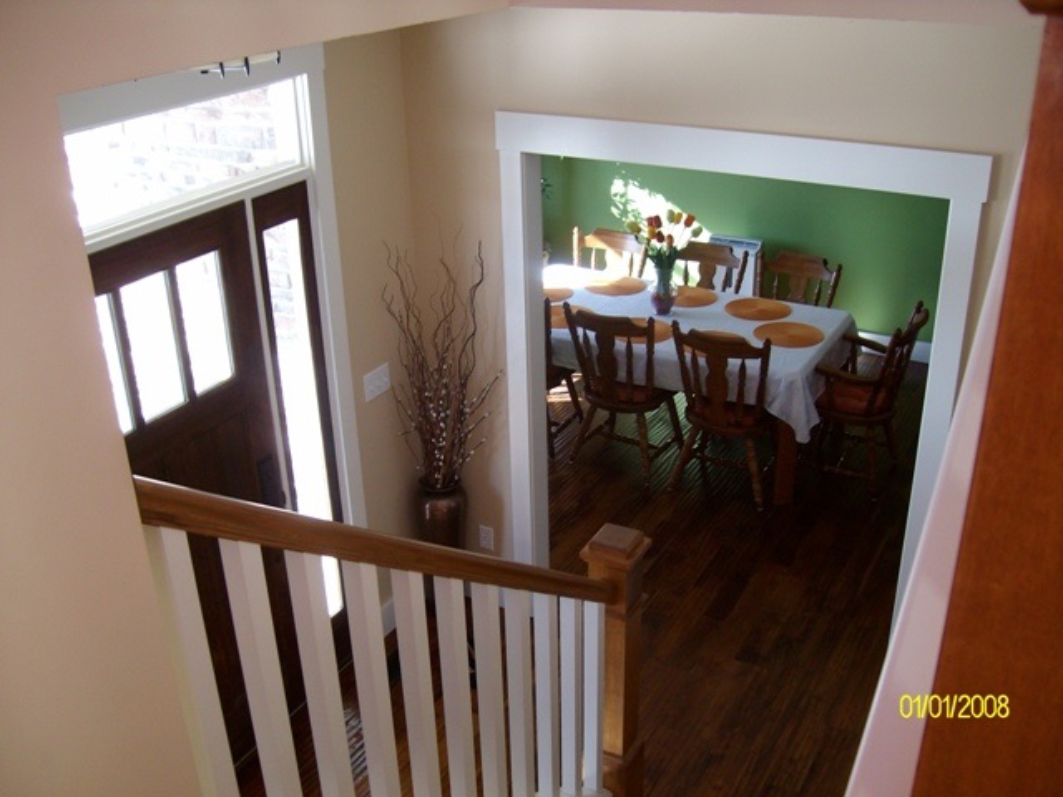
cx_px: 532
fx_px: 1075
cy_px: 398
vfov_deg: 40.7
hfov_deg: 52.6
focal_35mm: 35
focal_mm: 5.8
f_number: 2.8
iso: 90
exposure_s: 1/40
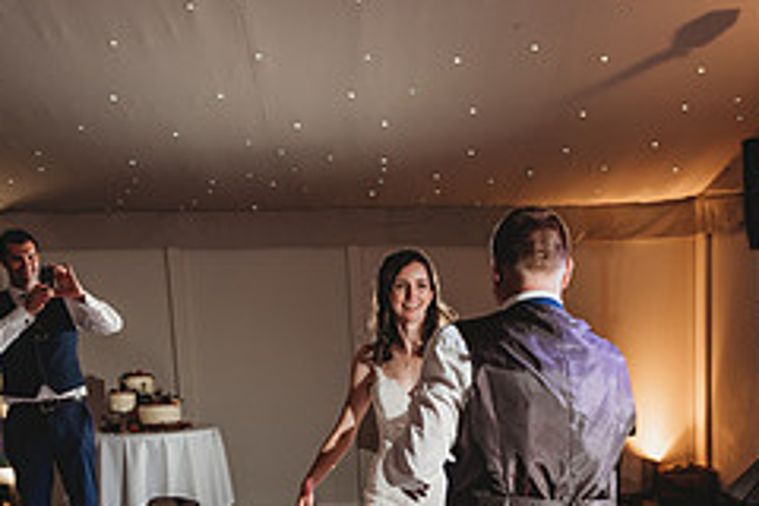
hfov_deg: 34.1
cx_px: 515
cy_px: 530
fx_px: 1223
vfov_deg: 22.3
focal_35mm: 58
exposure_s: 1/60
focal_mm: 24
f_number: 4
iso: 400
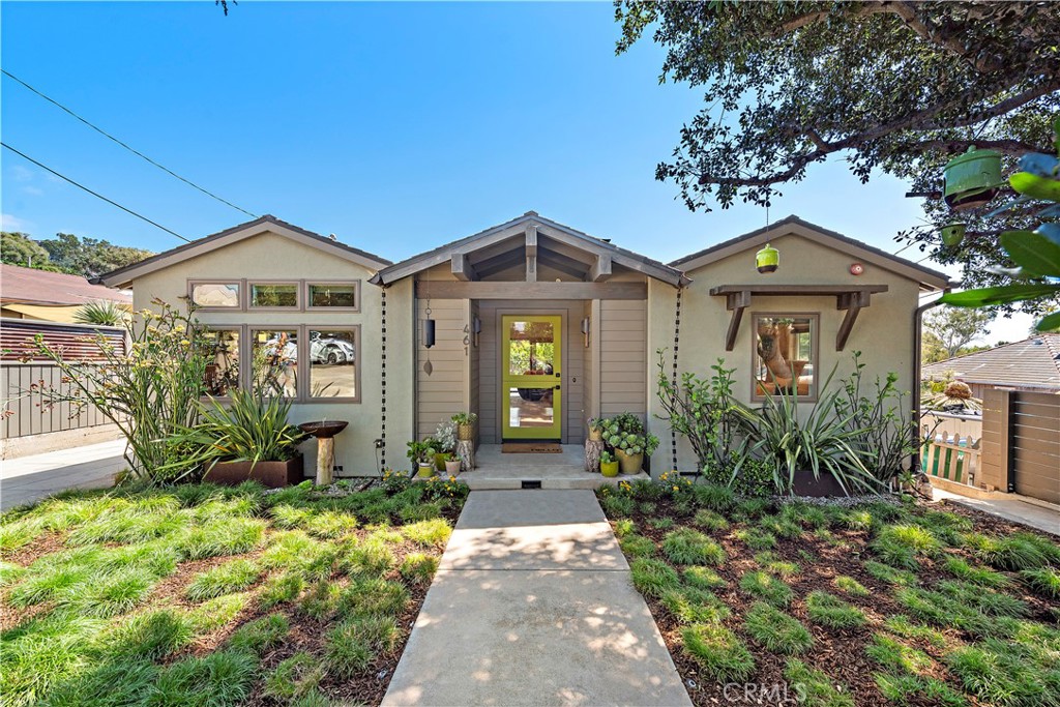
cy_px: 354
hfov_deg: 104.2
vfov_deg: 81.2
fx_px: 412
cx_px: 530
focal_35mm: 14
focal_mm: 14
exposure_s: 1/1250
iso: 160
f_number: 7.1
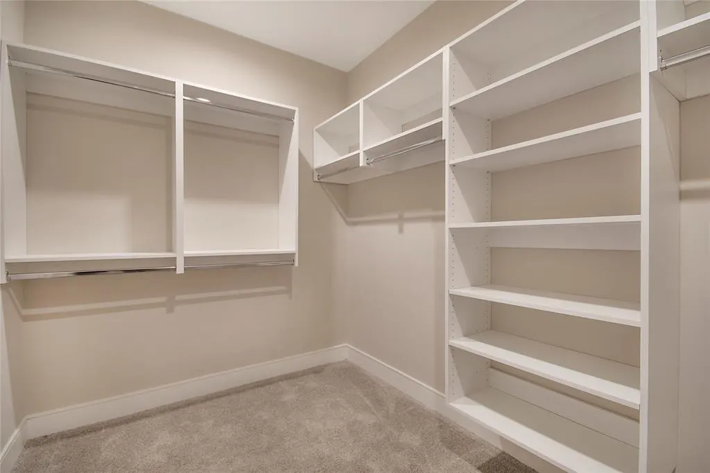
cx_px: 355
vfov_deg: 77.3
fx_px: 296
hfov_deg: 100.4
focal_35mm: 15
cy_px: 236
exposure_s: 1/1.67
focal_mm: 10
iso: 100
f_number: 8
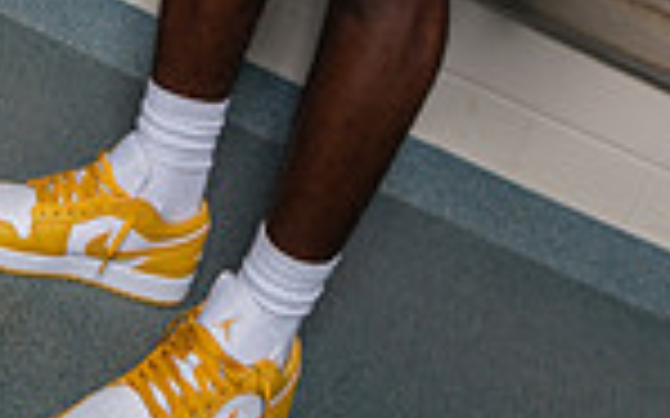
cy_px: -544
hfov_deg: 27.6
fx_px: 1351
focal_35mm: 74
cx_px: 481
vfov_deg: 13.5
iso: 320
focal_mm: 24
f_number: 5.6
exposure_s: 1/200
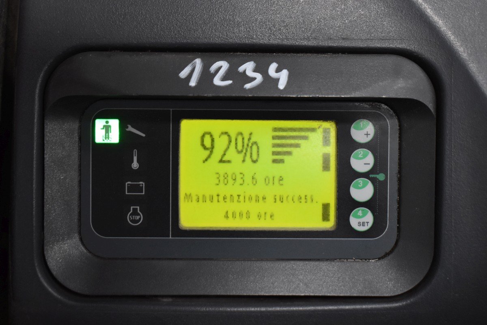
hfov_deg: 35.1
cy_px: 162
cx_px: 244
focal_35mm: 57
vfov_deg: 23.8
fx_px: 771
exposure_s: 1/60
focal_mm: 38
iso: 1600
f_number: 4.8
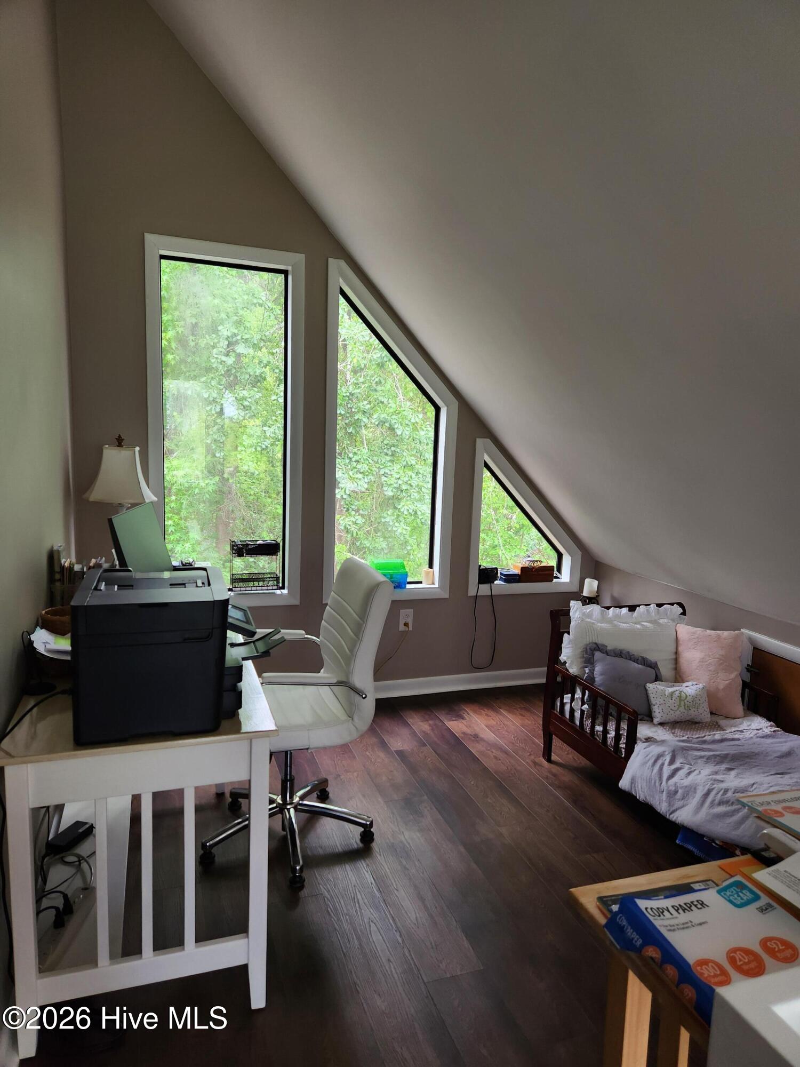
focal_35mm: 23
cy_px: 534
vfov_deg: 73.9
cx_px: 400
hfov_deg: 58.9
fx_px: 709
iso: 125
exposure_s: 1/180
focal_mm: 5.4
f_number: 1.8
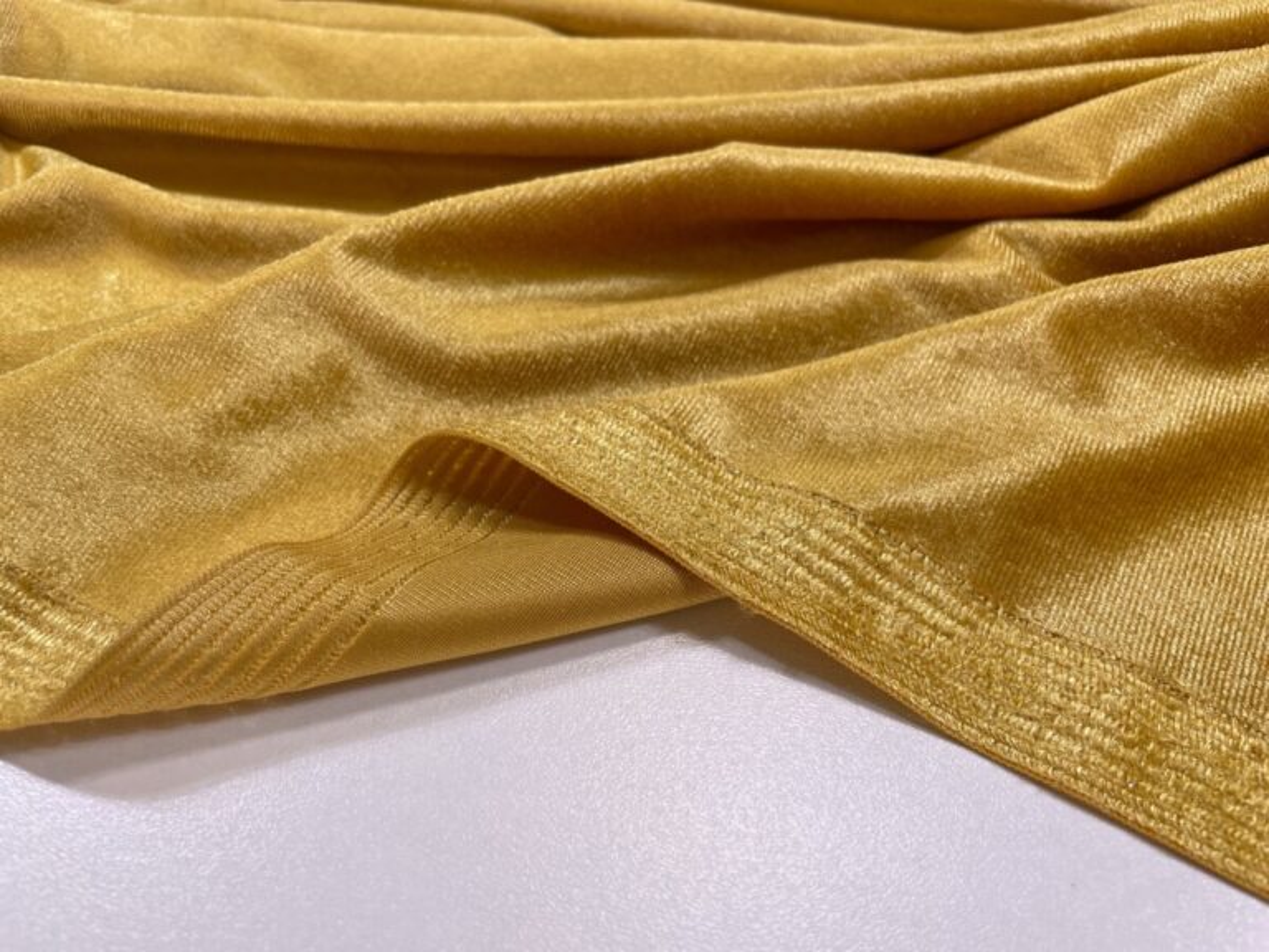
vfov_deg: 53.1
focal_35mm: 26
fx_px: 953
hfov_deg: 67.3
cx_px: 634
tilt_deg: -48.7
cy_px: 476
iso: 40
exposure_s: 1/100
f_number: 1.6
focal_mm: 4.2
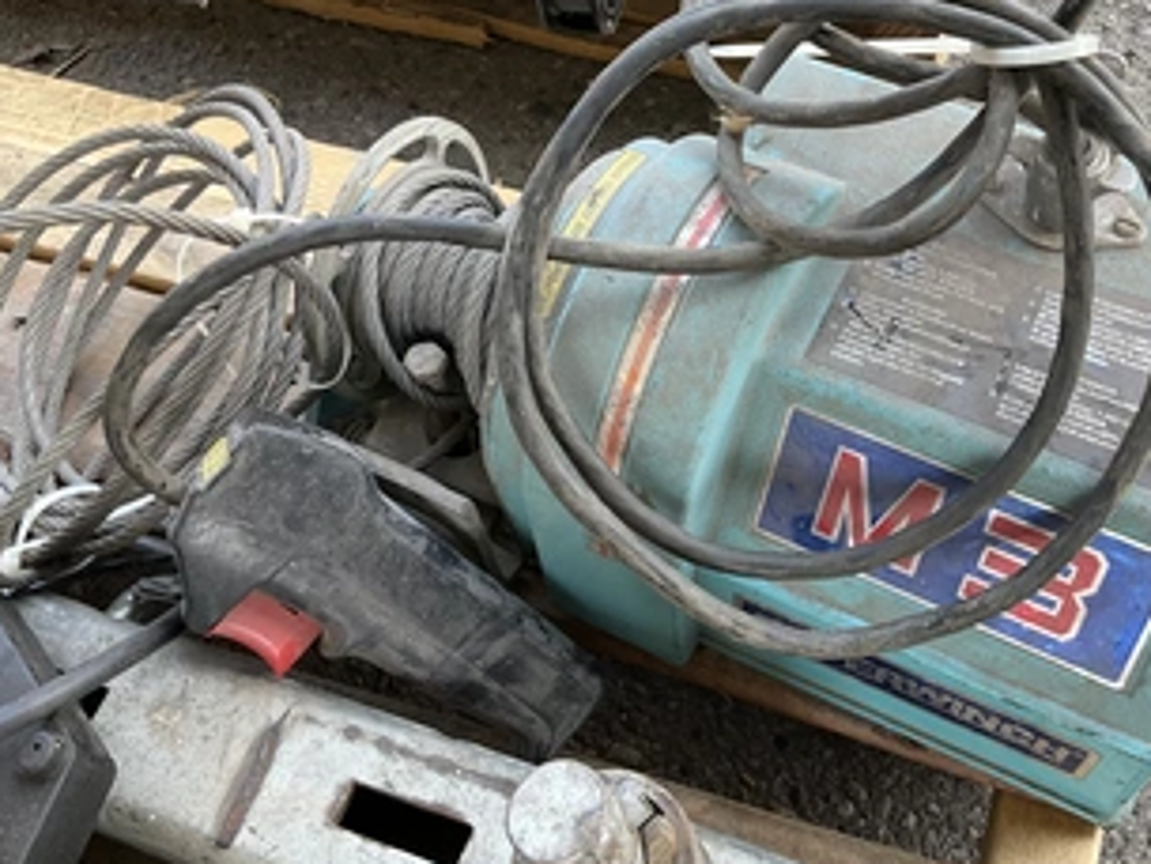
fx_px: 1264
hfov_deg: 48.5
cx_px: 713
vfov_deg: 37.7
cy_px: 400
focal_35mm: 38
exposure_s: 1/122
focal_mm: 3
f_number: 1.8
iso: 25
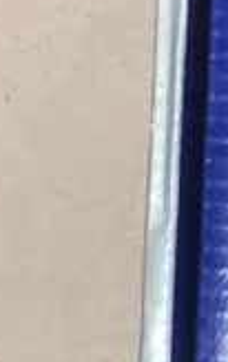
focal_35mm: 185
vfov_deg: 10.8
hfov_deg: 6.3
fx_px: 1833
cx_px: 781
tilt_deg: -85.7
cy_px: 600
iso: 100
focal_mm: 3.99
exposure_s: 1/50
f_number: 1.8
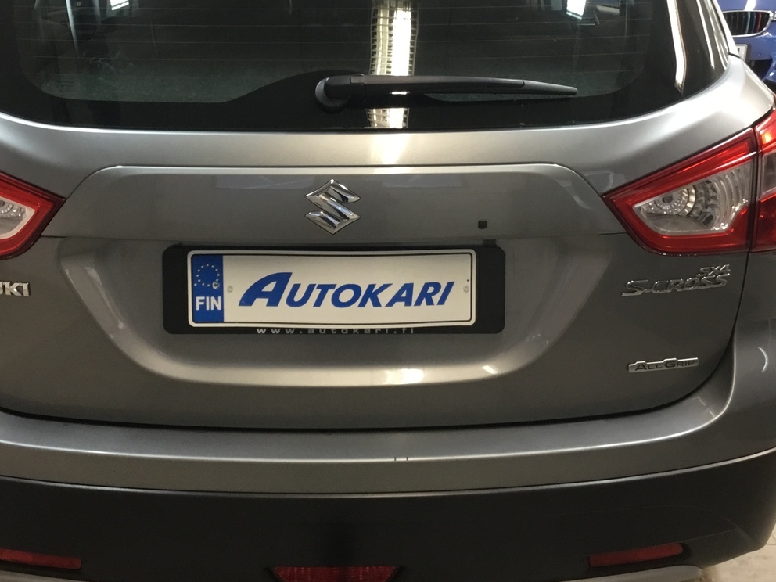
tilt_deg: -17.2
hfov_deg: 42.0
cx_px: 335
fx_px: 1009
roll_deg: +1.0
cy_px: 203
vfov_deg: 32.0
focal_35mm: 45
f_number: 2.4
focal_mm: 3.3
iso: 125
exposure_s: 1/33
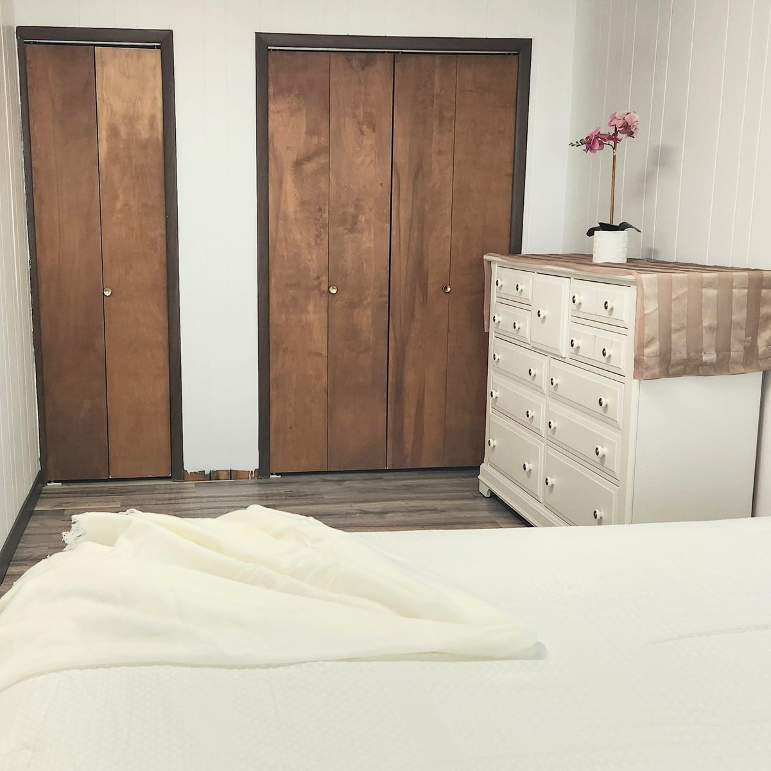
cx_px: 324
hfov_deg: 42.7
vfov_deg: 42.8
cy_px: 397
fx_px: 983
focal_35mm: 39
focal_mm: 5.4
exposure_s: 1/120
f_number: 1.8
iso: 100
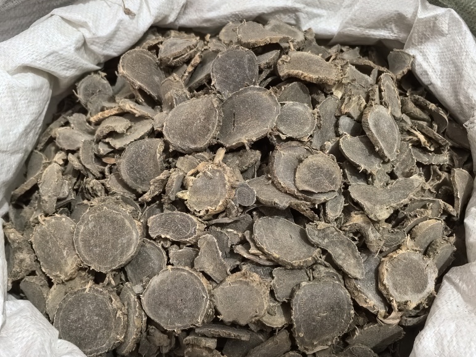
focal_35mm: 28
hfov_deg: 63.4
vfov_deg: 49.8
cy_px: 177
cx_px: 246
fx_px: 385
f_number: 2
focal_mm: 6.35
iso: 800
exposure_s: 1/100
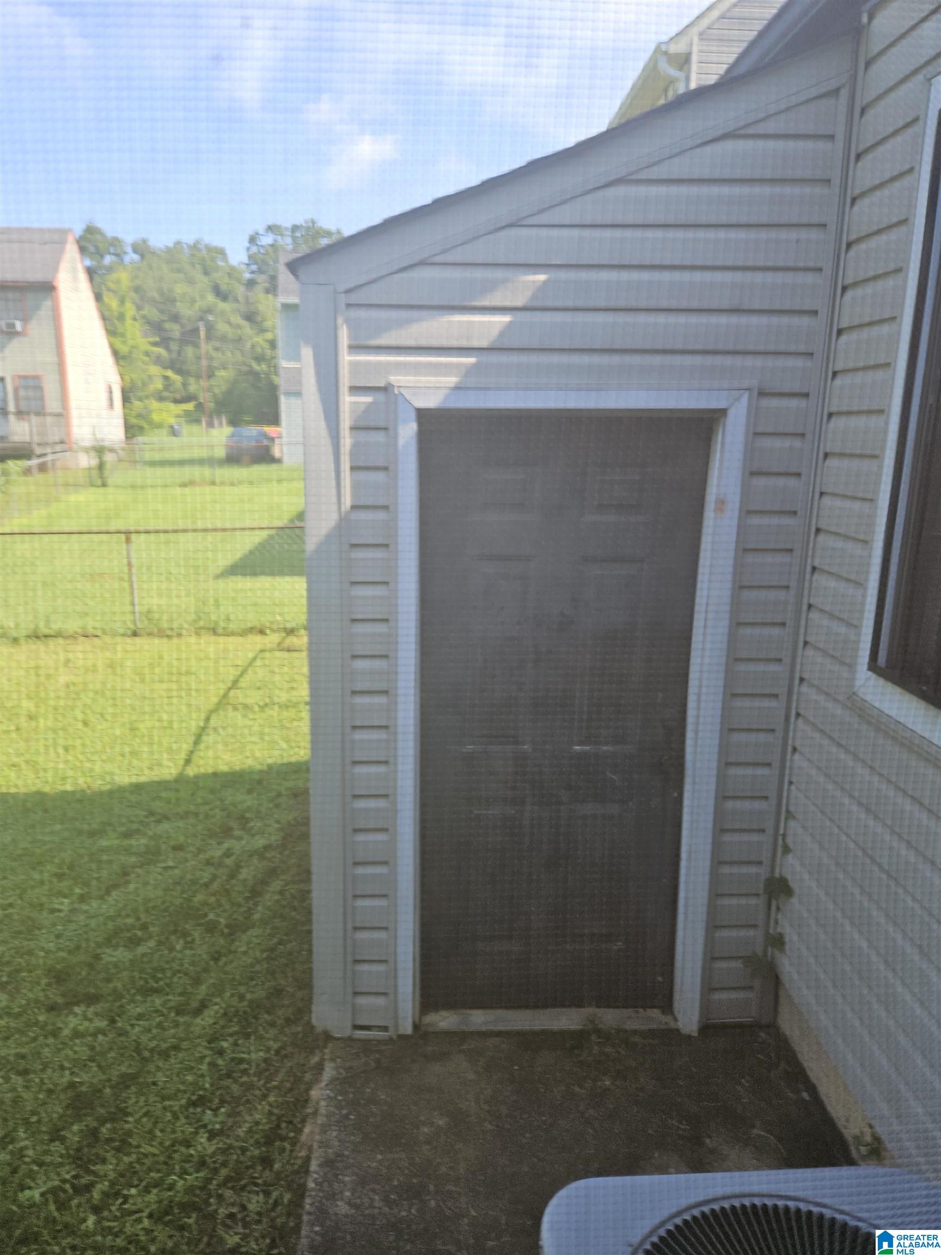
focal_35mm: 23
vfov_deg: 73.9
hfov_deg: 58.9
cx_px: 470
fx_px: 834
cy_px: 628
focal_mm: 5.4
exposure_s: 1/311
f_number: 1.8
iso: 25
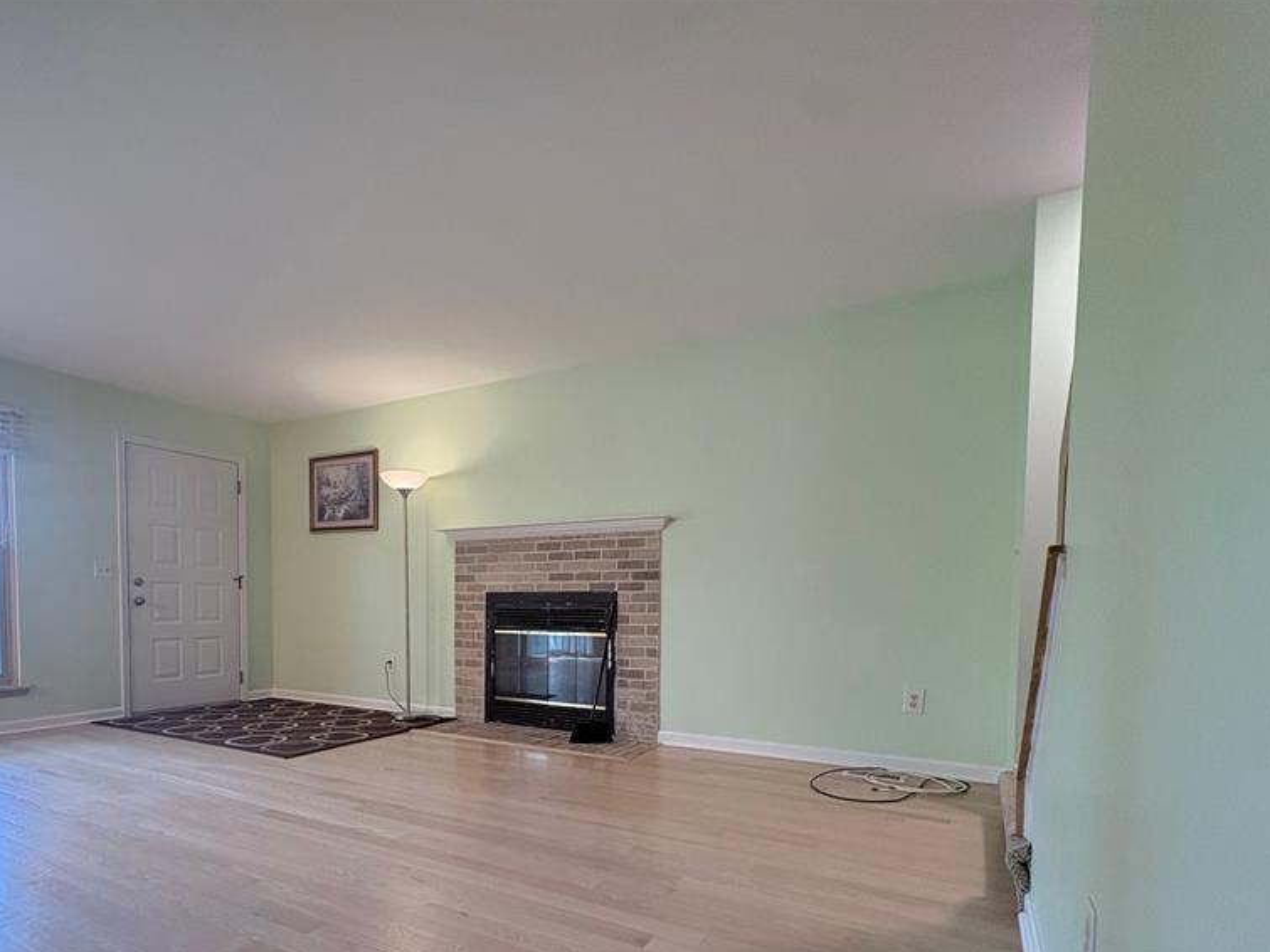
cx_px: 552
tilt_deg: -3.2
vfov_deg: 66.8
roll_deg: +0.1
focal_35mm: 19
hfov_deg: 84.2
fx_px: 697
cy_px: 636
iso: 250
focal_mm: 2.22
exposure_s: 1/60
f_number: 2.2
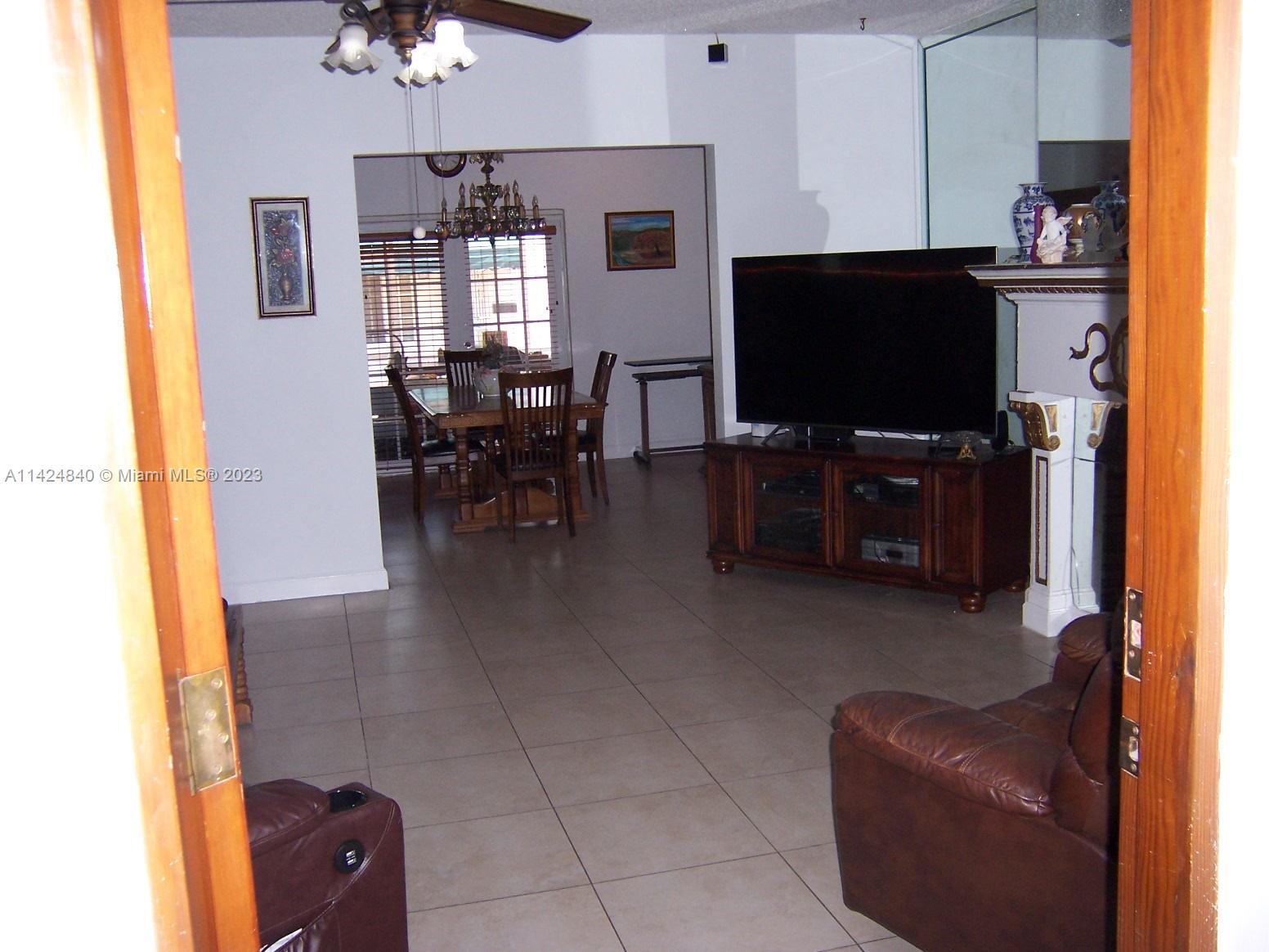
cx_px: 634
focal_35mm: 33
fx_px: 1210
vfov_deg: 42.9
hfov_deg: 55.4
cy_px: 476
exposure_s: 1/60
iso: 140
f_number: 2.8
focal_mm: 5.5
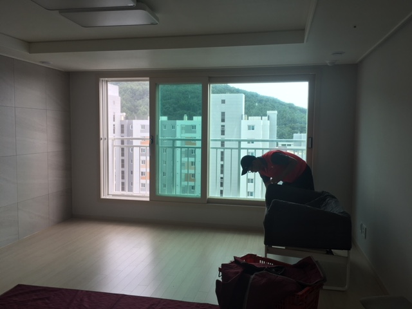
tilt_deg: -5.5
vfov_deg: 48.2
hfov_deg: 61.7
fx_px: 345
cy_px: 154
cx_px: 206
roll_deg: -0.6
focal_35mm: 29
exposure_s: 1/132
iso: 25
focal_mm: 4.15
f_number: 2.2
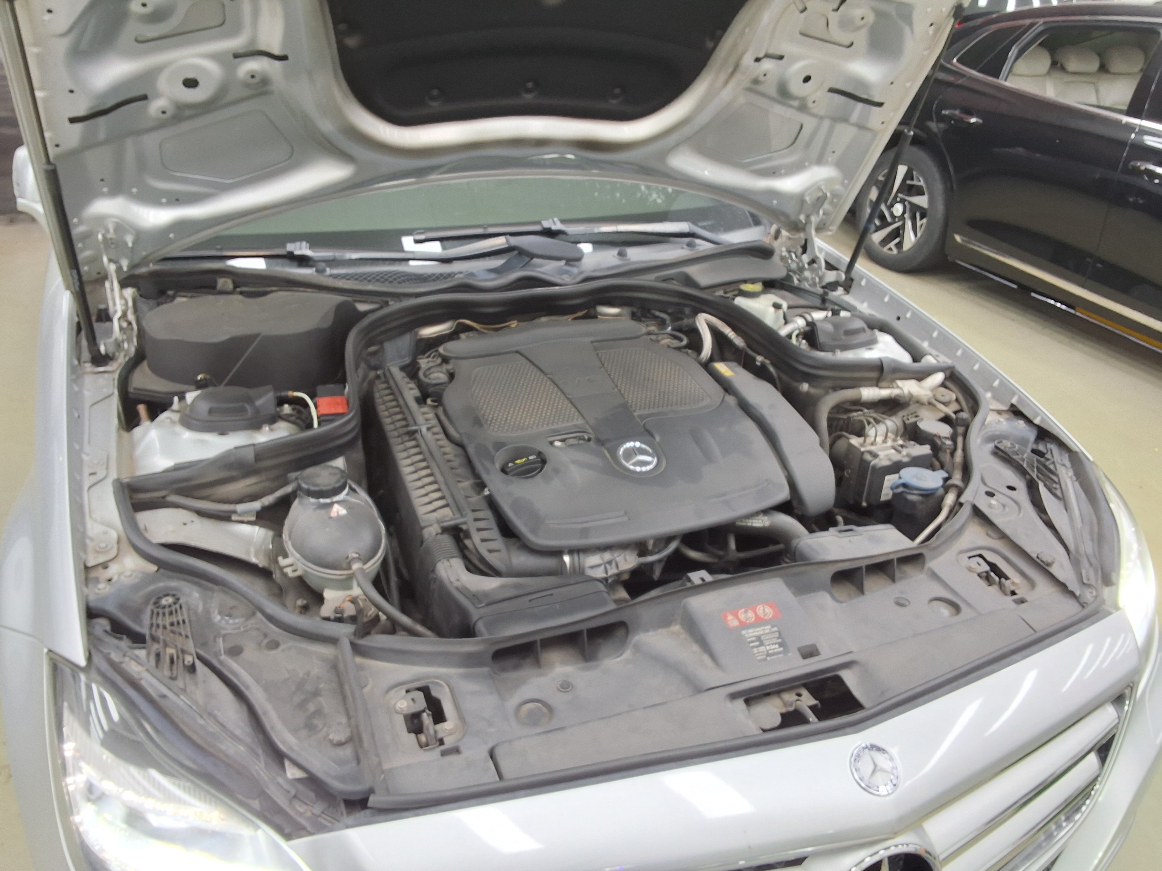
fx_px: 940
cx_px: 581
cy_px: 436
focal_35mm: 28
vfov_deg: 49.7
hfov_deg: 63.4
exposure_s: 1/40
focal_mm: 2.91
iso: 64
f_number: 1.9
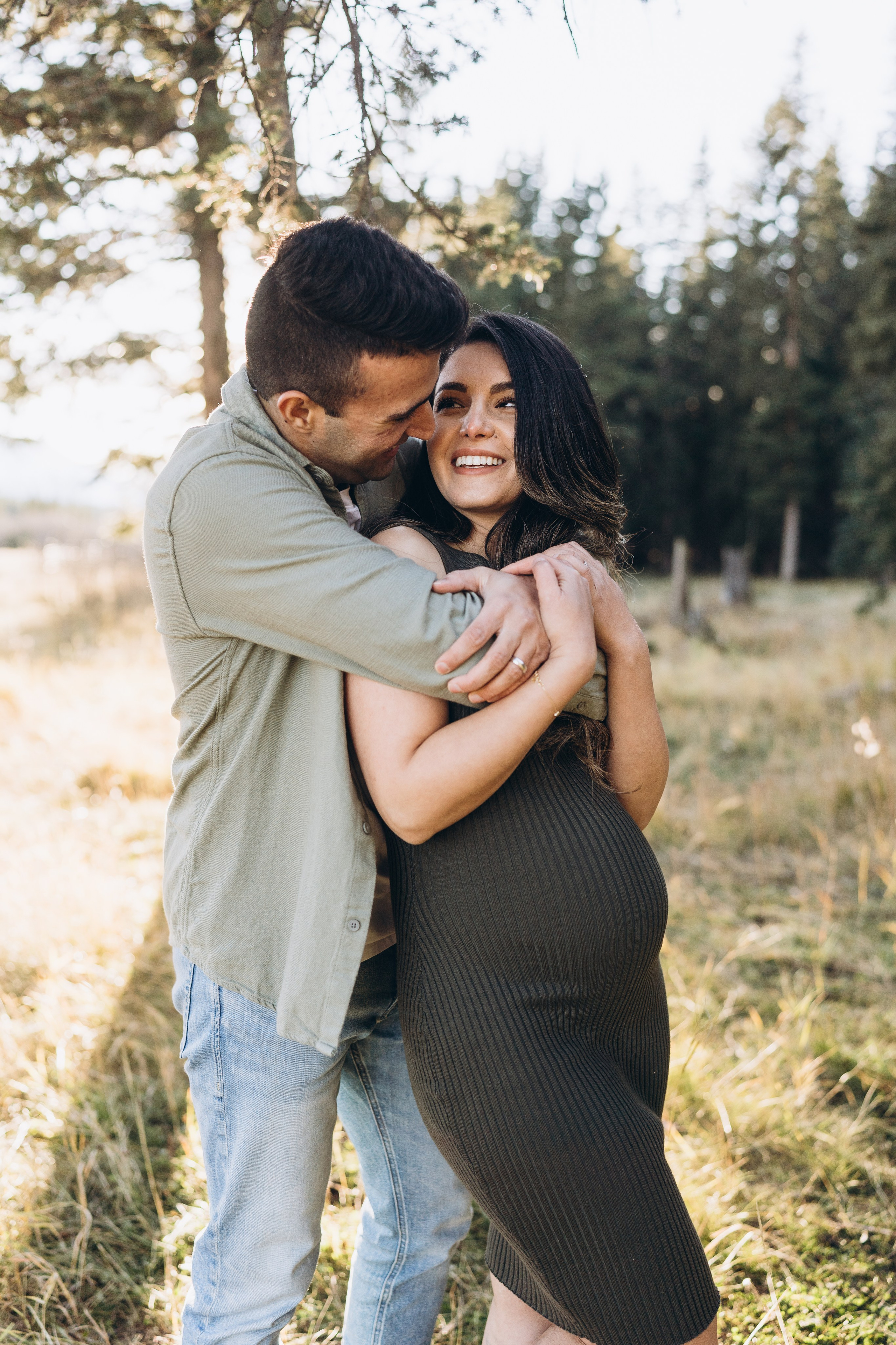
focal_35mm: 35
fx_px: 1307
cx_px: 448
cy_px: 672
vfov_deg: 54.4
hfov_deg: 37.9
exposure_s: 1/1250
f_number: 2
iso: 250
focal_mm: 35
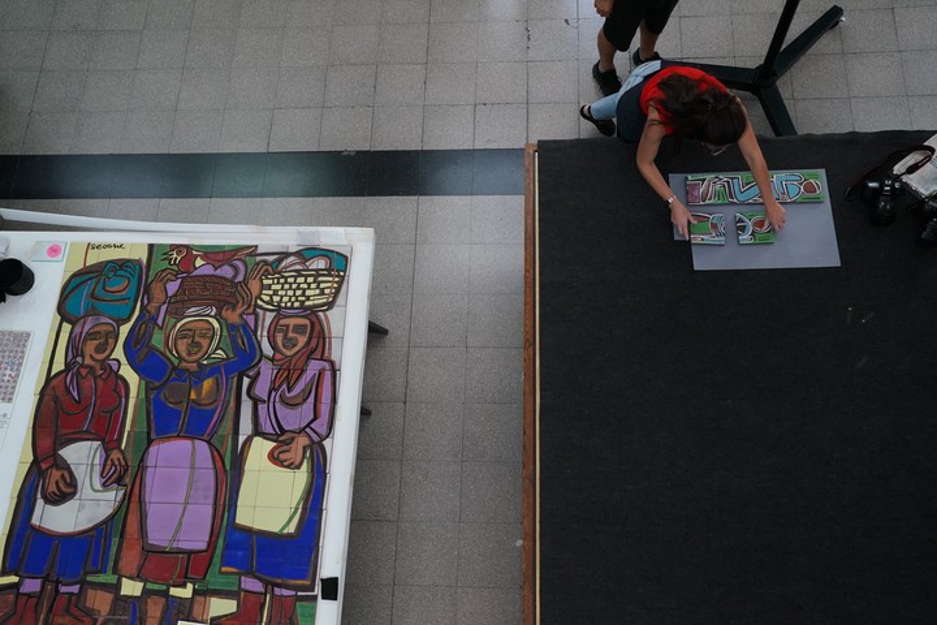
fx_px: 885
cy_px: 312
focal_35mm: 34
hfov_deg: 55.8
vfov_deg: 38.9
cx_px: 468
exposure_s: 1/160
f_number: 5.6
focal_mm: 34
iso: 3200
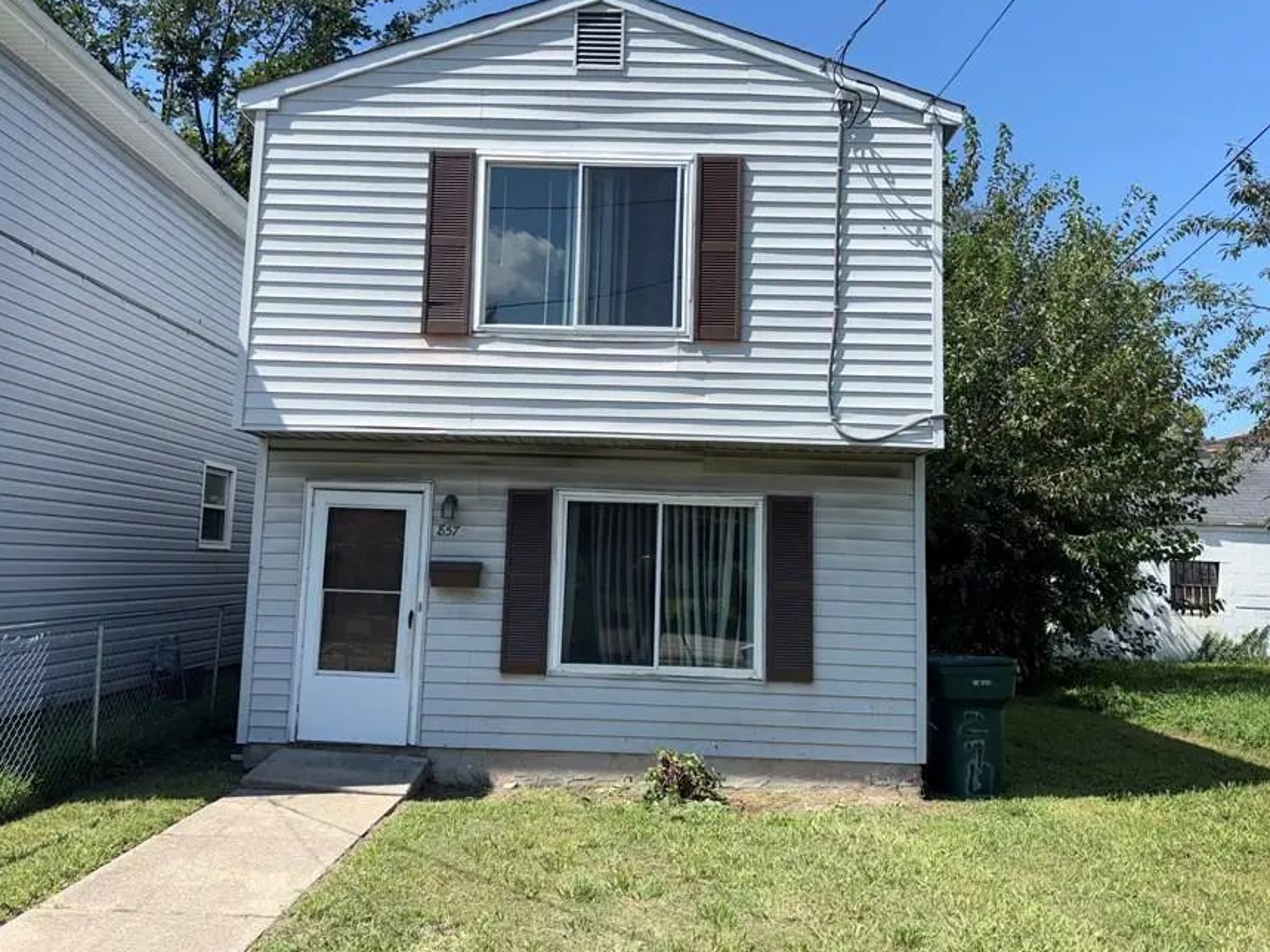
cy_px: 407
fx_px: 1137
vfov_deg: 45.3
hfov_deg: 58.4
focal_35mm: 31
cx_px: 633
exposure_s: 1/2747
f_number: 1.6
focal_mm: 5.96
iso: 32
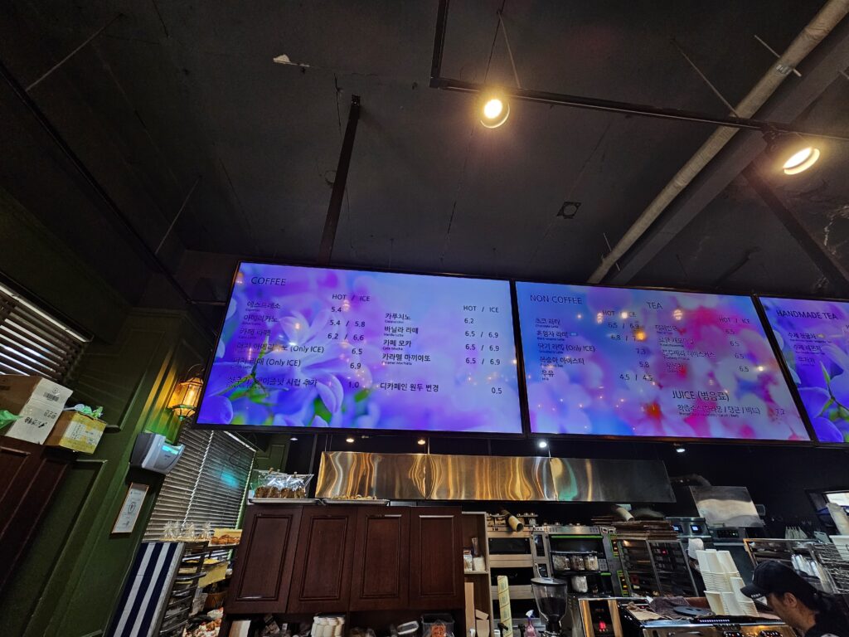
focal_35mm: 13
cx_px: 424
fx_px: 319
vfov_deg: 89.9
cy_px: 318
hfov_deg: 106.2
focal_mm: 2.2
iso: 250
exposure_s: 1/30
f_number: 2.2
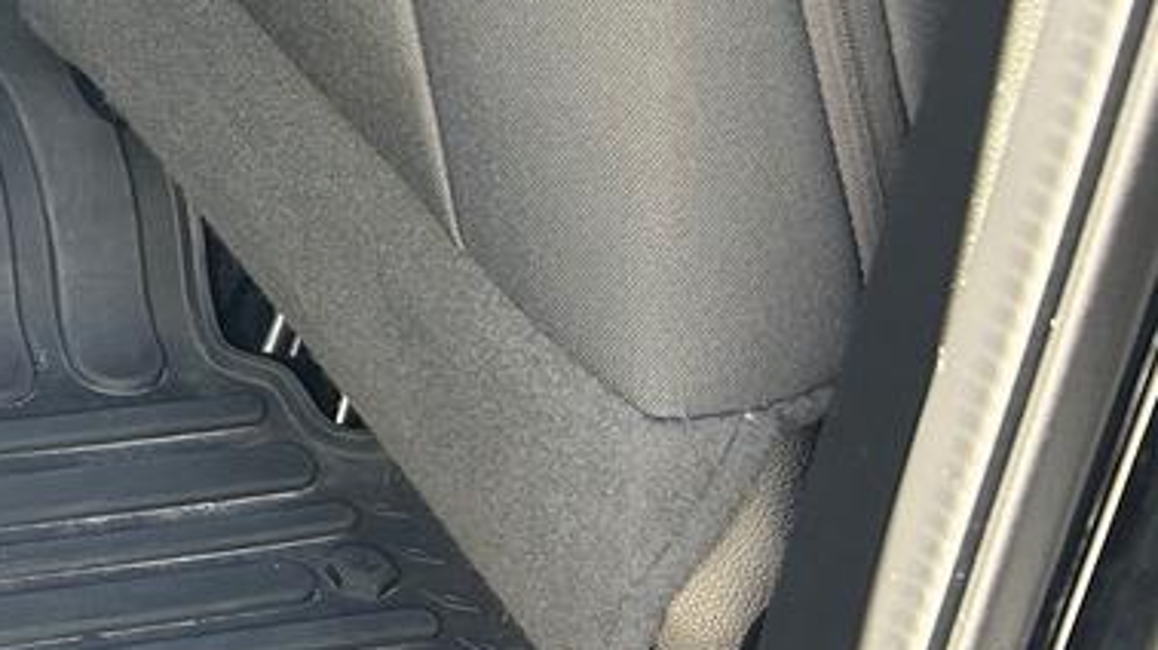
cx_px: -702
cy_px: 49
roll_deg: +2.3
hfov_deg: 18.9
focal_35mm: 96
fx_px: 2946
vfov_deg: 12.5
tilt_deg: -31.5
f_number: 1.5
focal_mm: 5.7
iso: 100
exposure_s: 1/121
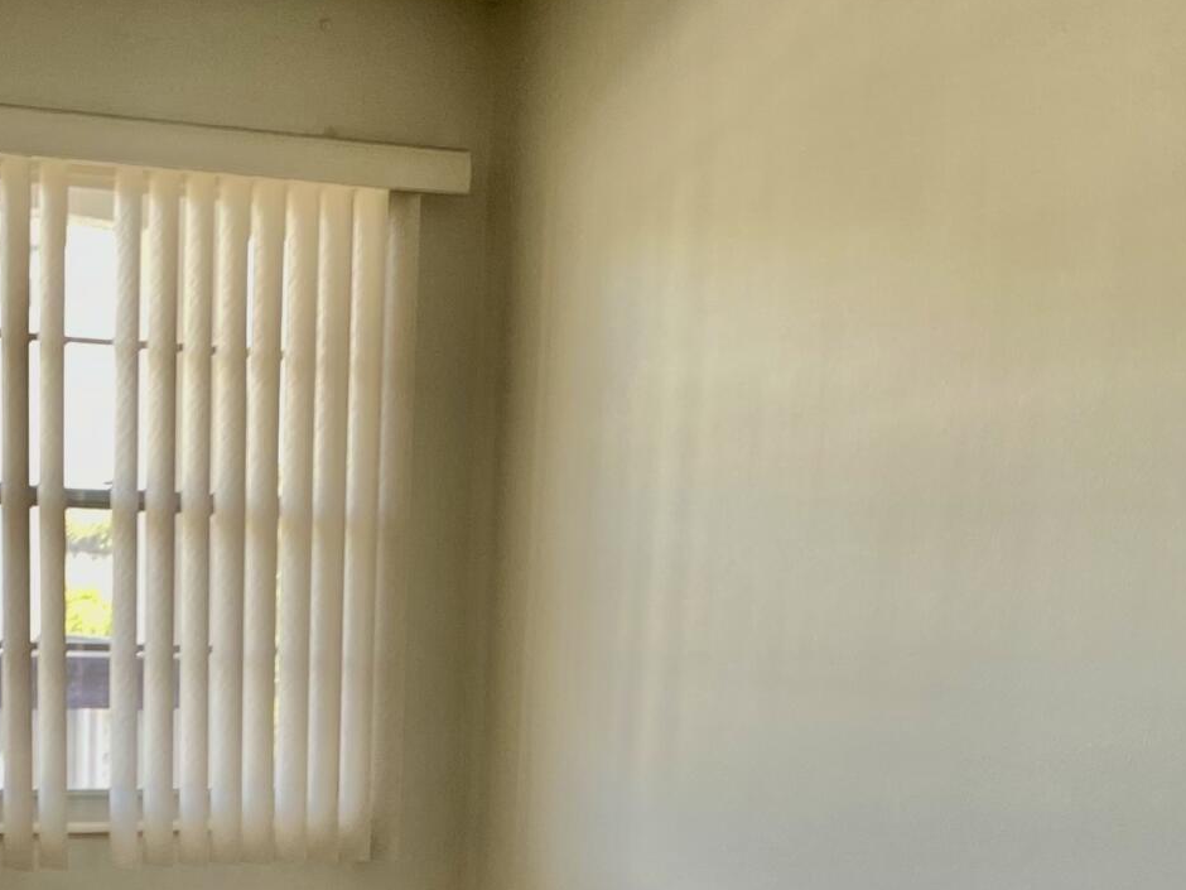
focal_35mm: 83
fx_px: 2844
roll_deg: -1.1
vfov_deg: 17.0
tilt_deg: -12.9
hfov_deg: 23.4
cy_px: 1060
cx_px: 360
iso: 100
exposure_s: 1/120
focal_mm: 4.25
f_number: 1.8
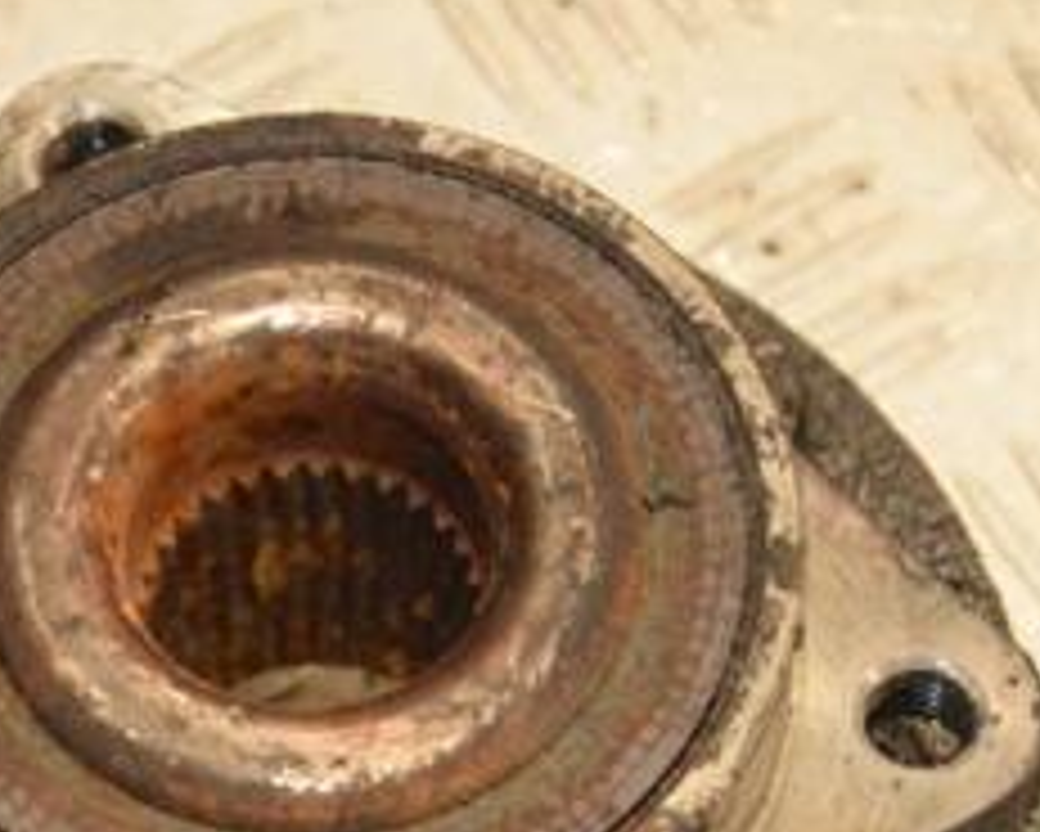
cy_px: 872
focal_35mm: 183
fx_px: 5635
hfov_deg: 10.5
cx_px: 198
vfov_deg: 8.4
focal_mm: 50
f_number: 6.3
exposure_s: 1/200
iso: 800
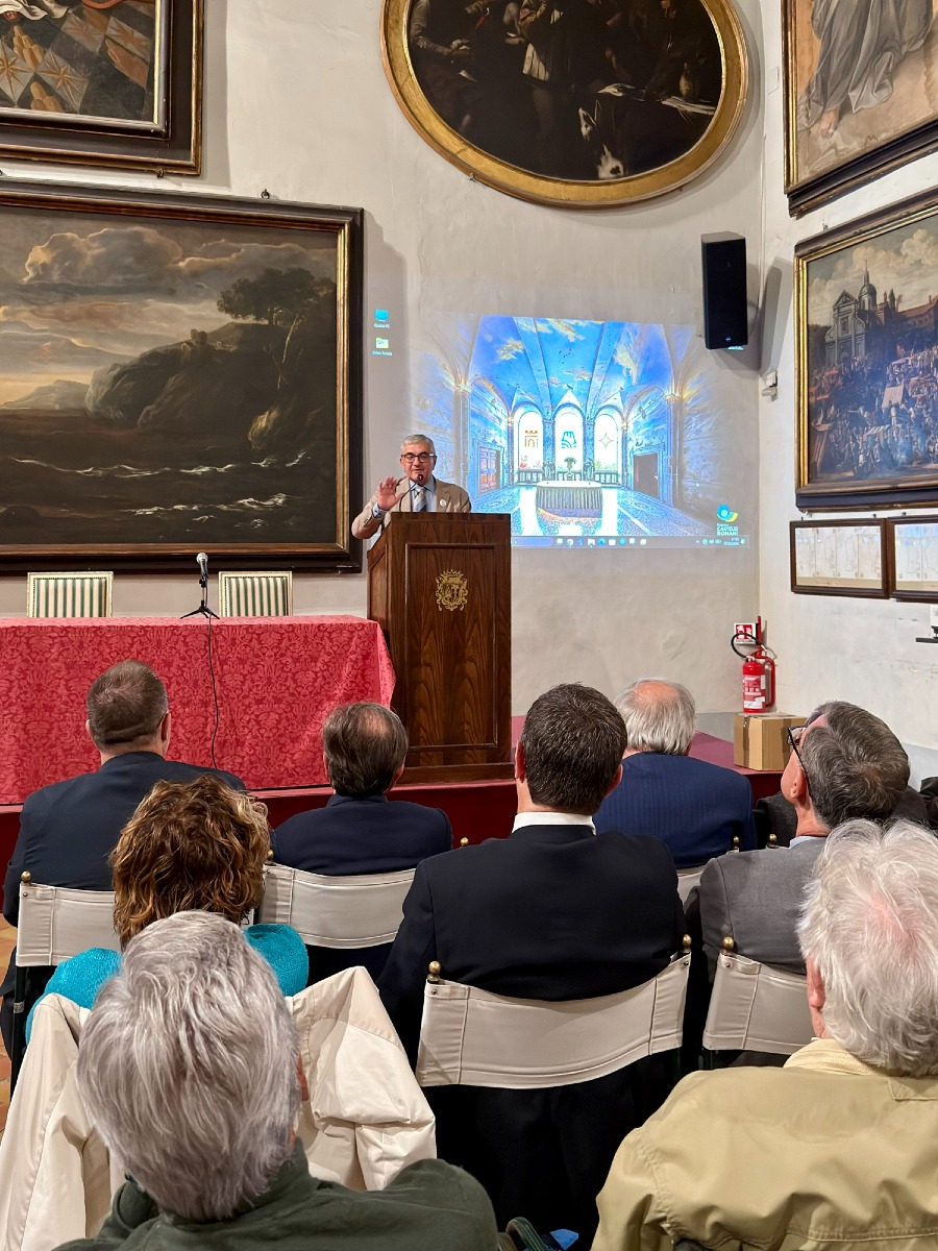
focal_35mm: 35
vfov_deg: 52.6
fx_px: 1265
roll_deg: -0.4
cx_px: 469
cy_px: 626
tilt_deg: -3.1
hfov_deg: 40.7
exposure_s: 1/33
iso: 500
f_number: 1.78
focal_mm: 6.76
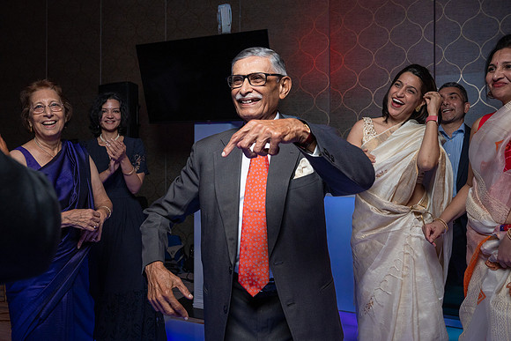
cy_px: 153
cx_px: 230
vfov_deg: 39.3
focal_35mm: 34
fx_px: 477
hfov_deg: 56.2
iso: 2000
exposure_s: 1/200
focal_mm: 29
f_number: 5.6
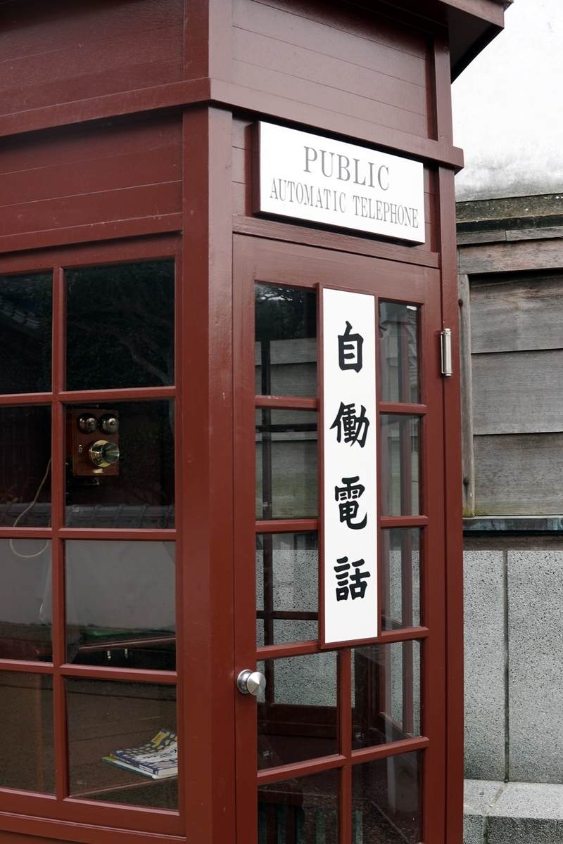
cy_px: 422
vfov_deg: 43.6
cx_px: 282
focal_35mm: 45
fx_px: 1056
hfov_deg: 29.9
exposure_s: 1/80
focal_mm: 30
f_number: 5.6
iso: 100
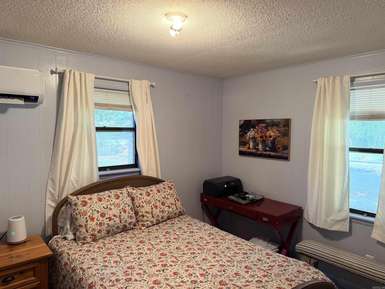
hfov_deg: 71.6
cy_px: 144
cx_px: 192
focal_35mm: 24
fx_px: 267
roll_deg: +0.0
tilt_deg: -3.3
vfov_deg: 56.8
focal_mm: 6.76
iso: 125
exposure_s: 1/60
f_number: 1.78
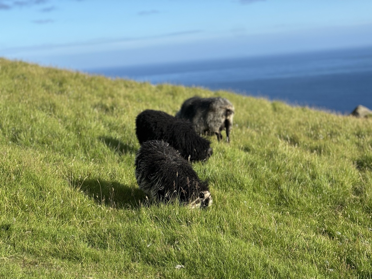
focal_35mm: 77
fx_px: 827
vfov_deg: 19.1
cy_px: 140
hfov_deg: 25.3
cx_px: 186
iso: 32
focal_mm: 9
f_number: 2.8
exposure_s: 1/344
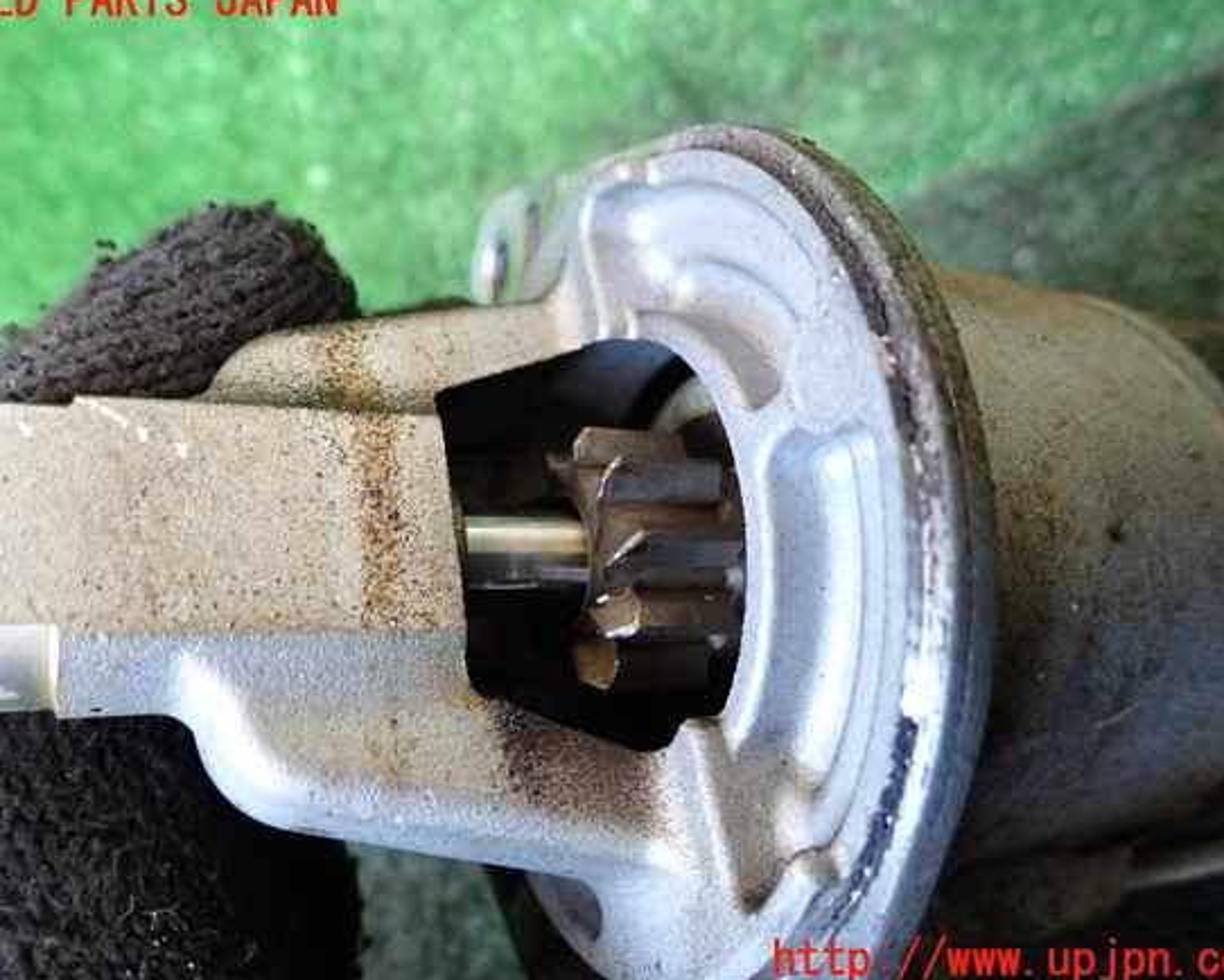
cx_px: 605
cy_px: 481
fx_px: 978
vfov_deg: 53.2
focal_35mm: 27
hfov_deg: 64.0
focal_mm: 4.5
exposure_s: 1/30
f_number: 2
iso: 250
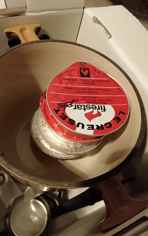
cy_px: 117
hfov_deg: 42.9
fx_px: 187
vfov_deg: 64.6
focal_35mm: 29
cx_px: 59
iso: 2128
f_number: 1.9
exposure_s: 1/25
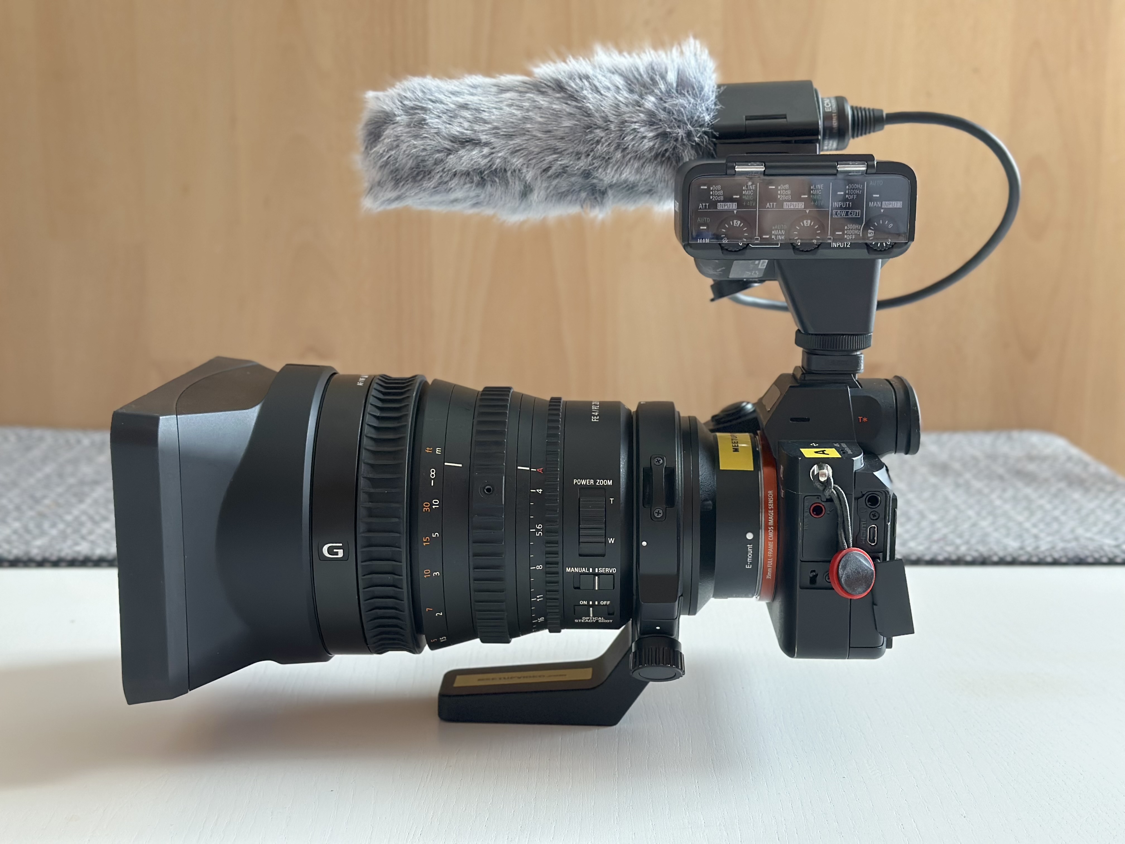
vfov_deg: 30.3
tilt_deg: -10.9
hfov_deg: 39.7
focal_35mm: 48
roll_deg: -0.3
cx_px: 562
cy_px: 422
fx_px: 1560
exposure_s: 1/60
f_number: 1.78
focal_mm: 6.86
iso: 250
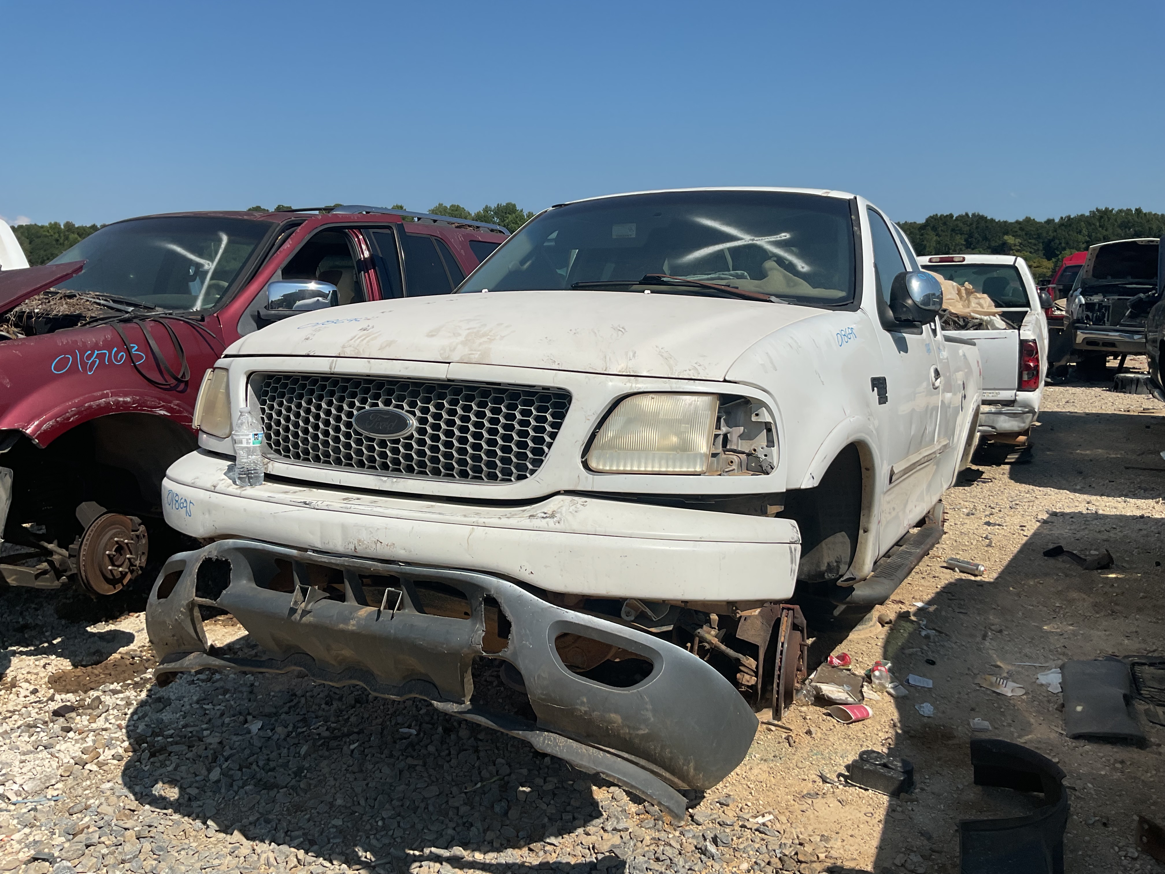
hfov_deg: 61.7
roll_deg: +1.0
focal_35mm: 29
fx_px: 976
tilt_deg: -9.3
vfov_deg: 48.2
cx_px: 582
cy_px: 437
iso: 16
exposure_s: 1/3788
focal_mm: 3
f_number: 1.8
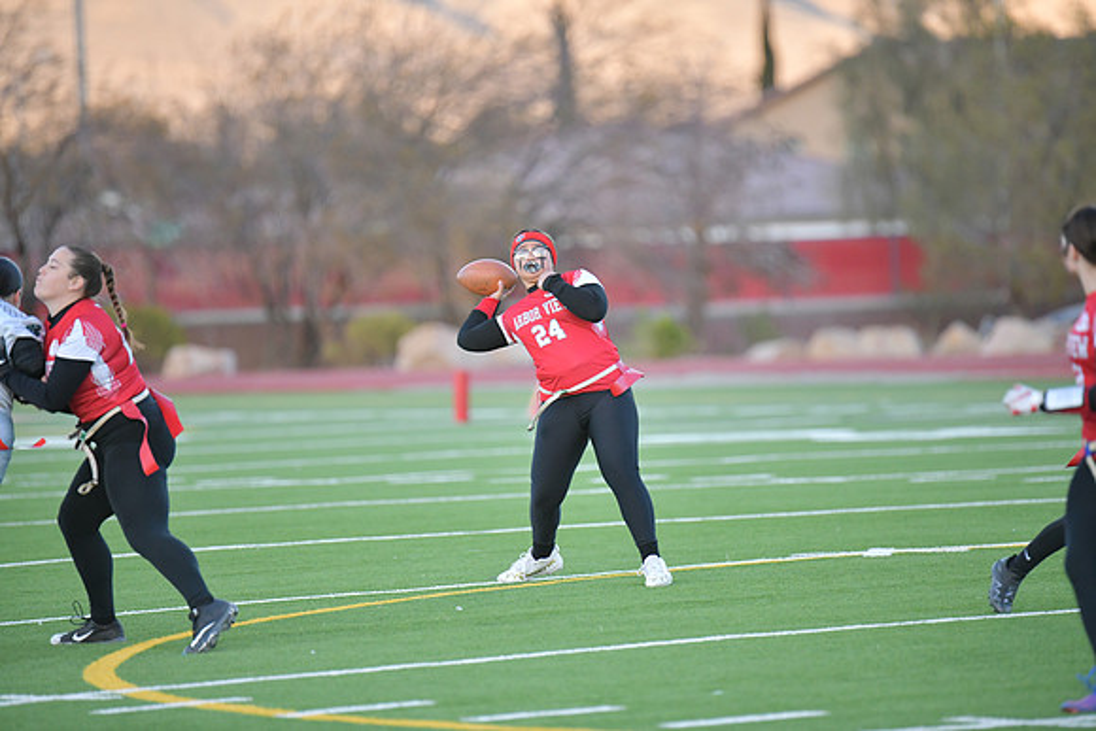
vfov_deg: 4.6
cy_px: 366
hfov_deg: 6.9
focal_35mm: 300
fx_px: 9135
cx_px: 548
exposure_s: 1/3200
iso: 2200
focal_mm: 300
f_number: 2.8
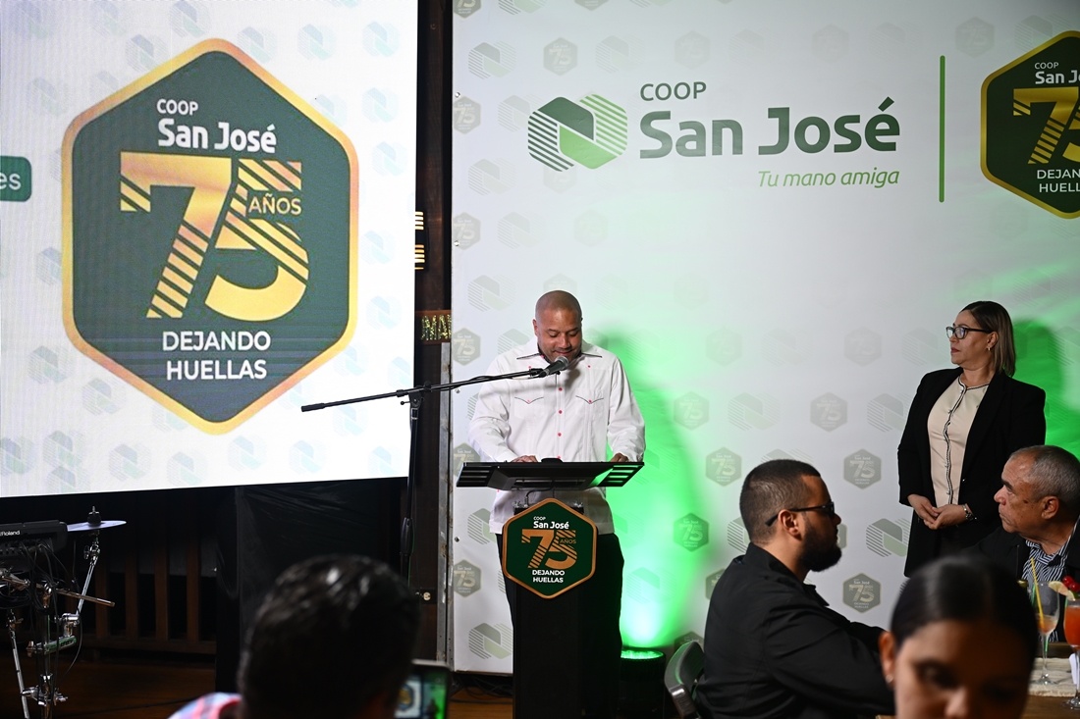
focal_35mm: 46
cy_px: 360
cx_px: 540
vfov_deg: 29.2
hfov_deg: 42.7
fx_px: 1380
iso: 400
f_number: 3.2
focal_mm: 46
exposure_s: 1/160
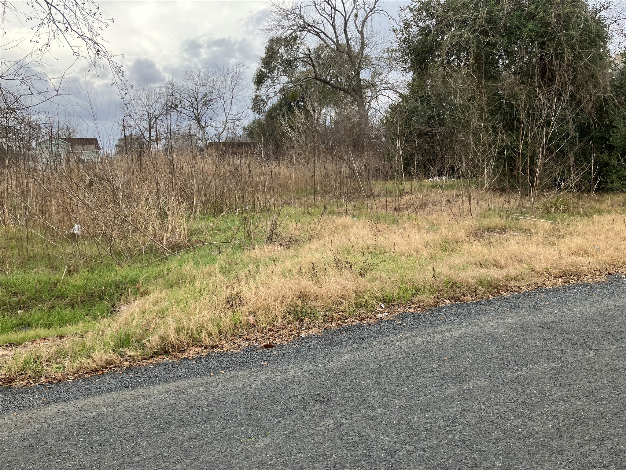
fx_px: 506
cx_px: 313
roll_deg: +0.5
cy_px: 235
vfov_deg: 49.7
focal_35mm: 28
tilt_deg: -7.9
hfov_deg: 63.4
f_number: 1.8
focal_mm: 3.99
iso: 32
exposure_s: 1/517
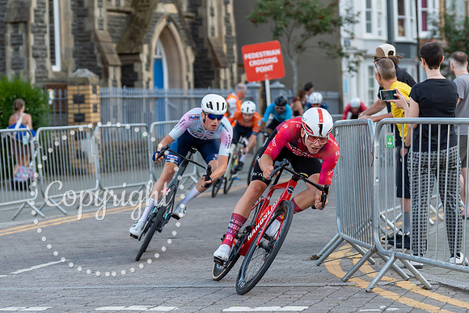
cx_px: 289
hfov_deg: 15.9
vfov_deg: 10.7
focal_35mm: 129
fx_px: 1676
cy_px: 160
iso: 500
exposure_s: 1/800
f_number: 3.2
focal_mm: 88
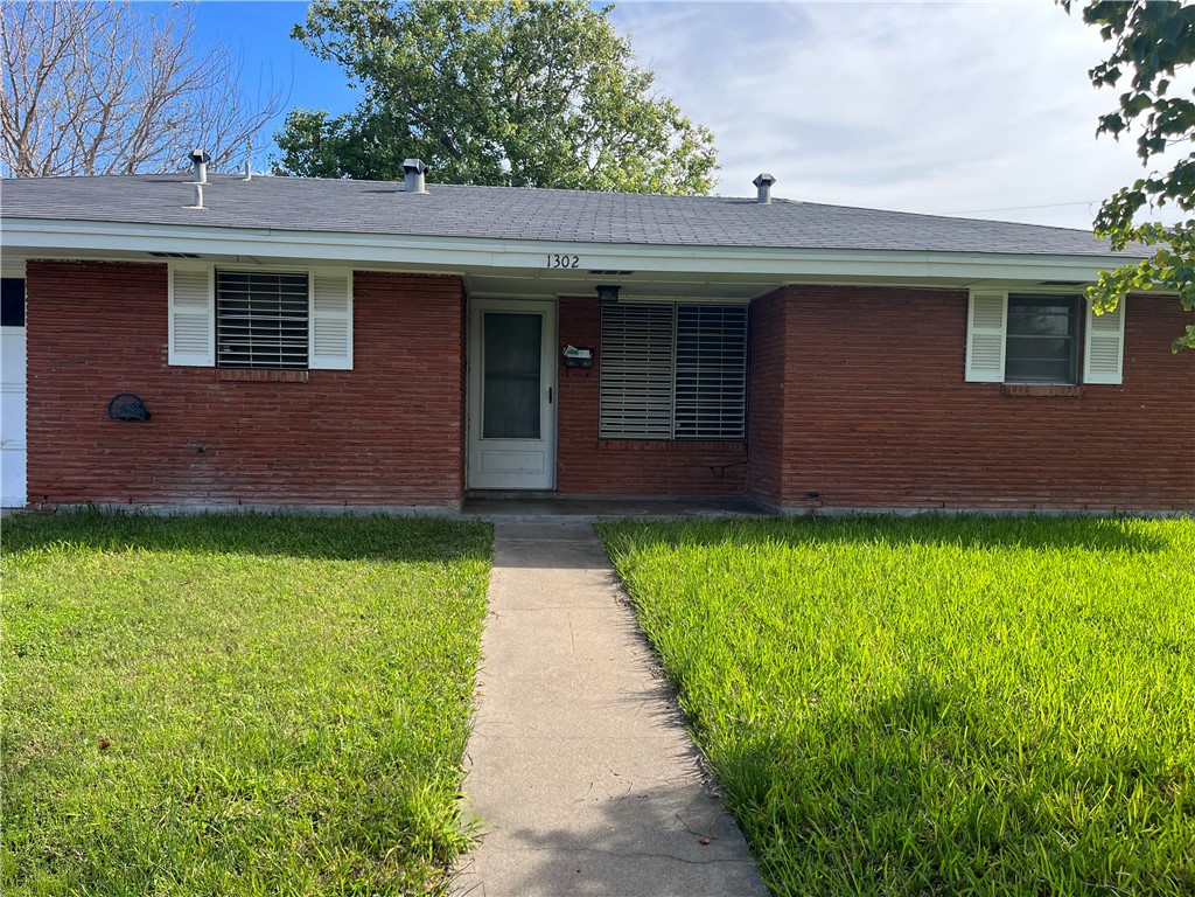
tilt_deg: -2.5
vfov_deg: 53.1
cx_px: 598
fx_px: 898
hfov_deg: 67.3
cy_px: 448
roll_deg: -1.0
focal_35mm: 26
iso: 50
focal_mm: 5.1
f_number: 1.6
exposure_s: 1/992
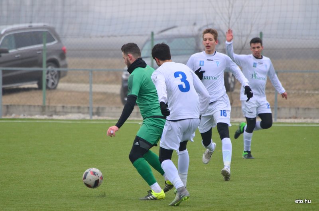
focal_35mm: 450
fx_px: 3980
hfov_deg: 4.6
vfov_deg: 3.0
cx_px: 160
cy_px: 106
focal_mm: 300
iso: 800
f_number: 5.6
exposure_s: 1/640
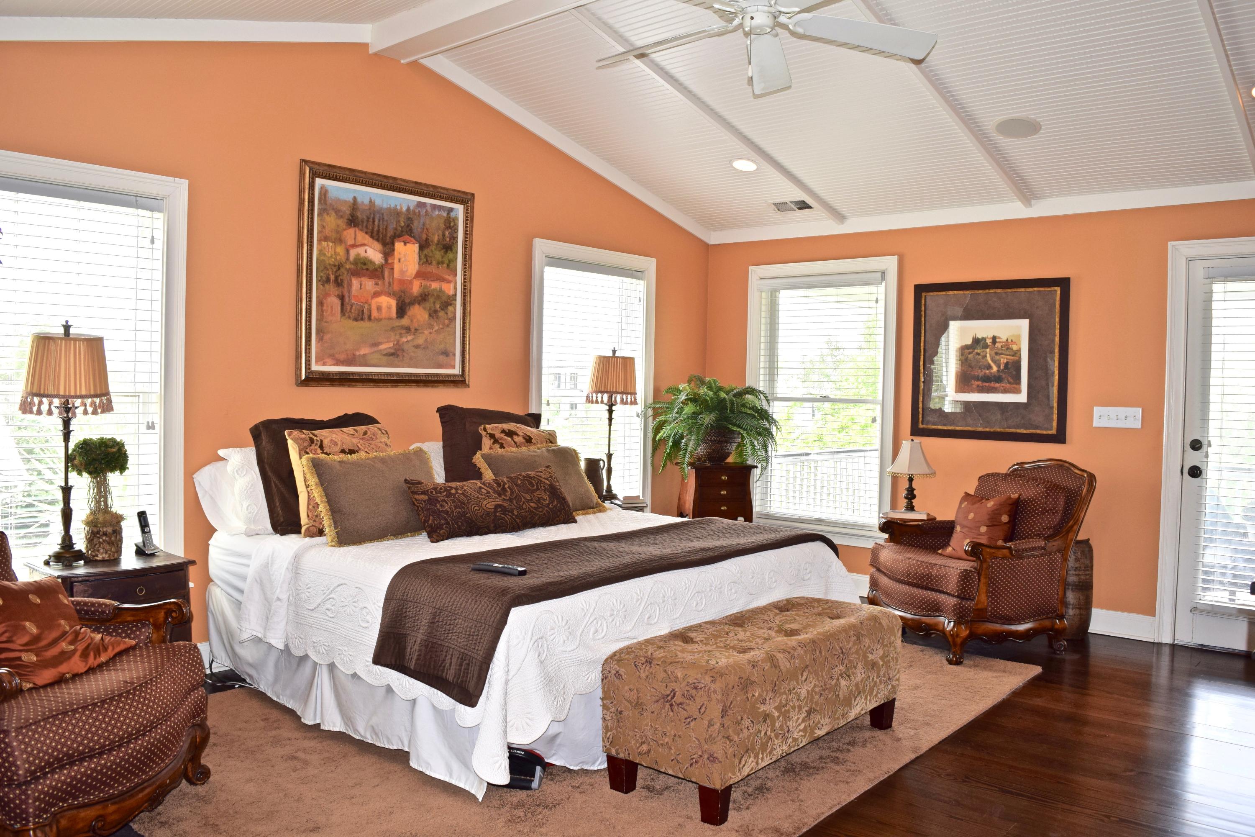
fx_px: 941
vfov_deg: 47.9
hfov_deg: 67.4
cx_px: 628
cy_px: 418
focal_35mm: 27
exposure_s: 1/125
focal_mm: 18
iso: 220
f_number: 5.6
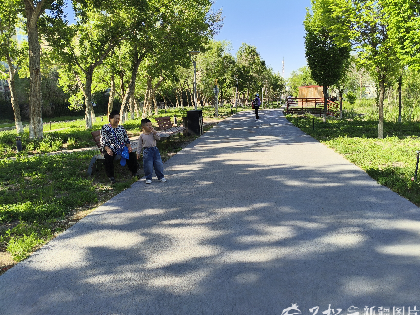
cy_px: 163
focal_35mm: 27
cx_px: 215
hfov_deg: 65.3
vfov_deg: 51.3
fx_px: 328
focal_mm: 4.94
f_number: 1.5
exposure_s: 1/1409
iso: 50
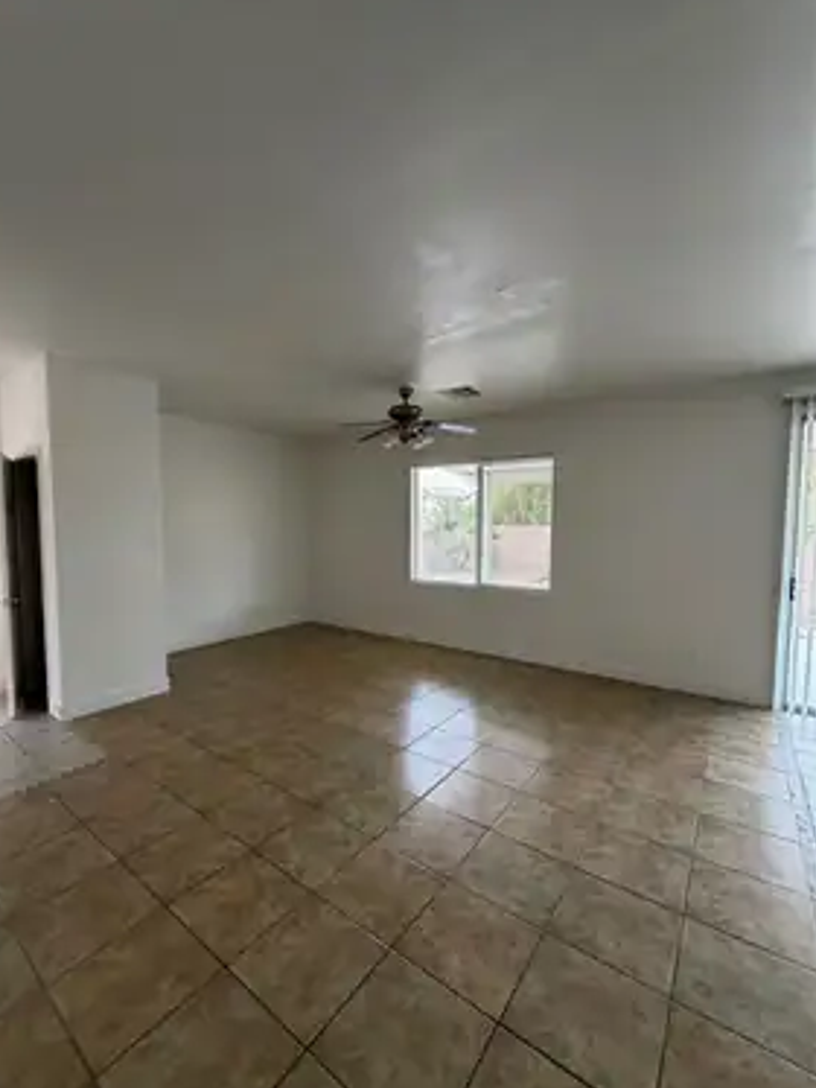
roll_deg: -0.6
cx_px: 382
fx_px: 471
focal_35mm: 15
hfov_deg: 81.7
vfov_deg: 98.1
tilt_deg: -5.8
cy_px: 557
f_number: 2.2
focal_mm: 2.22
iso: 250
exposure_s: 1/121
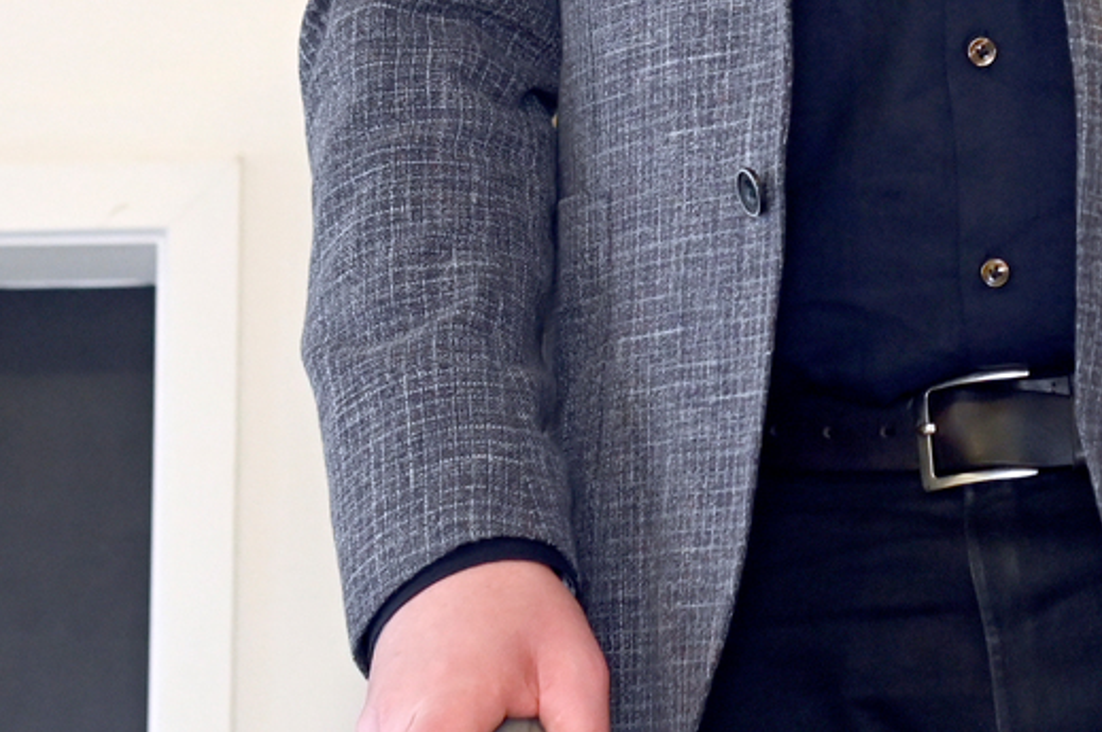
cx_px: 1204
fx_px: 5658
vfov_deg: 7.3
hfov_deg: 11.0
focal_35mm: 185
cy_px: -336
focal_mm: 50
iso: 2200
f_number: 3.2
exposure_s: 1/200
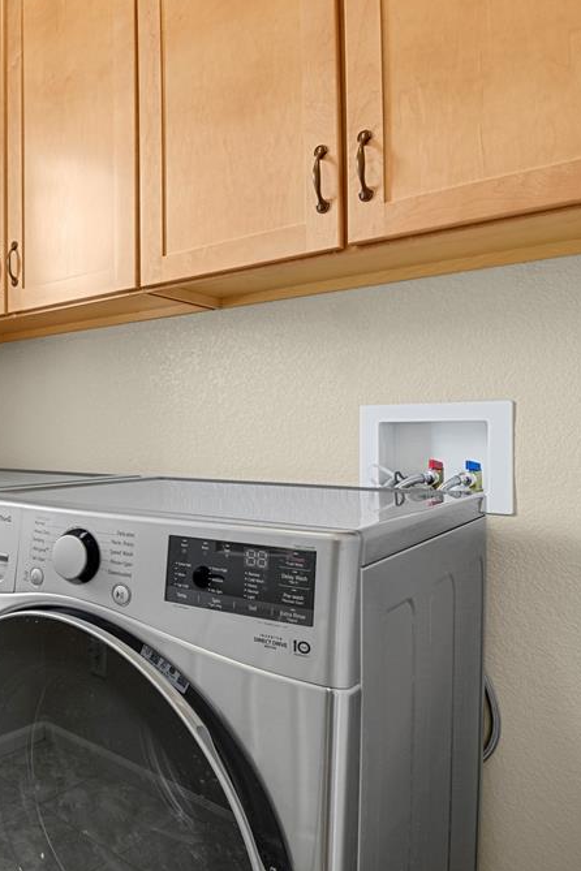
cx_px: -17
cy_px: 432
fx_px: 629
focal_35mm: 26
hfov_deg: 42.0
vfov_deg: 69.4
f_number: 8
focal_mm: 17
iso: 250
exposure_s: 3
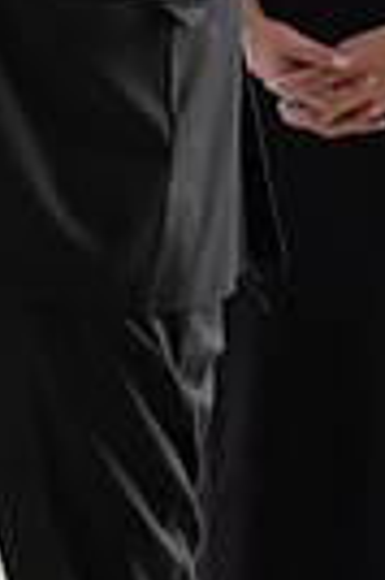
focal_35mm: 252
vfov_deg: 8.0
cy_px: -264
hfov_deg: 5.4
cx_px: -125
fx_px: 4053
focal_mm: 75
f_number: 3.2
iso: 125
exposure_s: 1/160
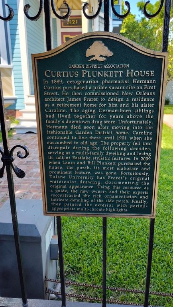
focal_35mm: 26
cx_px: 96
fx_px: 212
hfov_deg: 44.3
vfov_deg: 71.9
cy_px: 149
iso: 100
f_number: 1.8
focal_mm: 5.56
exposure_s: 1/310
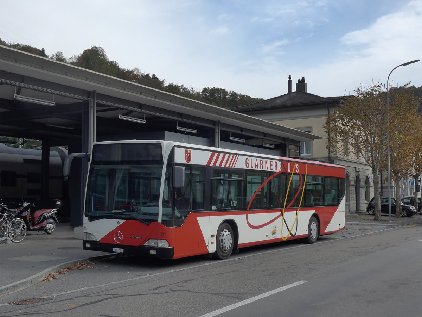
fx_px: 561
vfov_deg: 31.5
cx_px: 211
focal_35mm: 46
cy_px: 158
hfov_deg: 41.2
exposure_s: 1/800
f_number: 4.5
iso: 160
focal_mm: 9.5
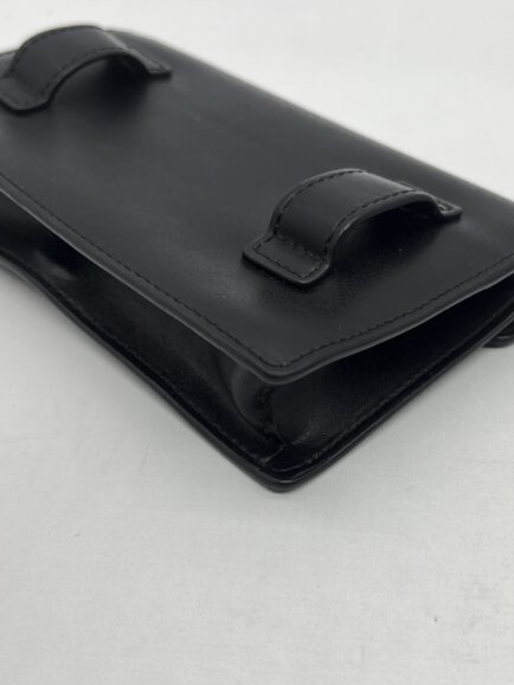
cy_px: 375
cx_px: 275
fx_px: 911
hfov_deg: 31.5
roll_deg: +0.6
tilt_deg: -39.1
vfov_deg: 41.2
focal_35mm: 46
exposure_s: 1/173
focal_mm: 5.7
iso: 40
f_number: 1.5
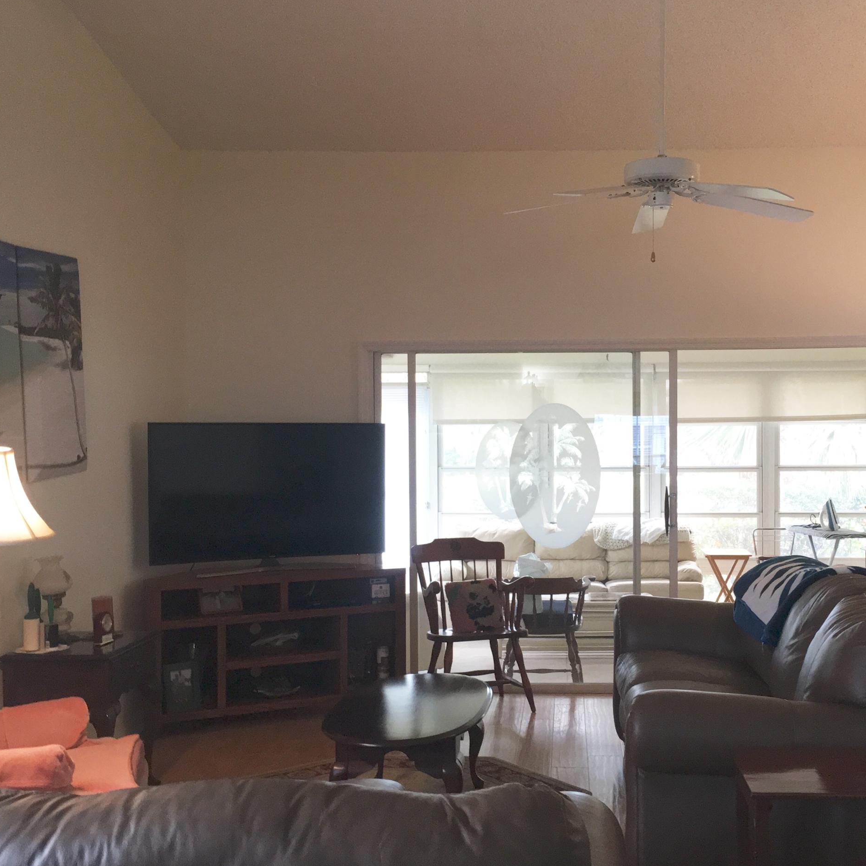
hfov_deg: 40.6
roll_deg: +0.3
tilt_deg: -1.7
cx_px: 539
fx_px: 1160
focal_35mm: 41
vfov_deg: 40.9
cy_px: 480
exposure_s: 1/30
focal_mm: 4.15
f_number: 2.2
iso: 125
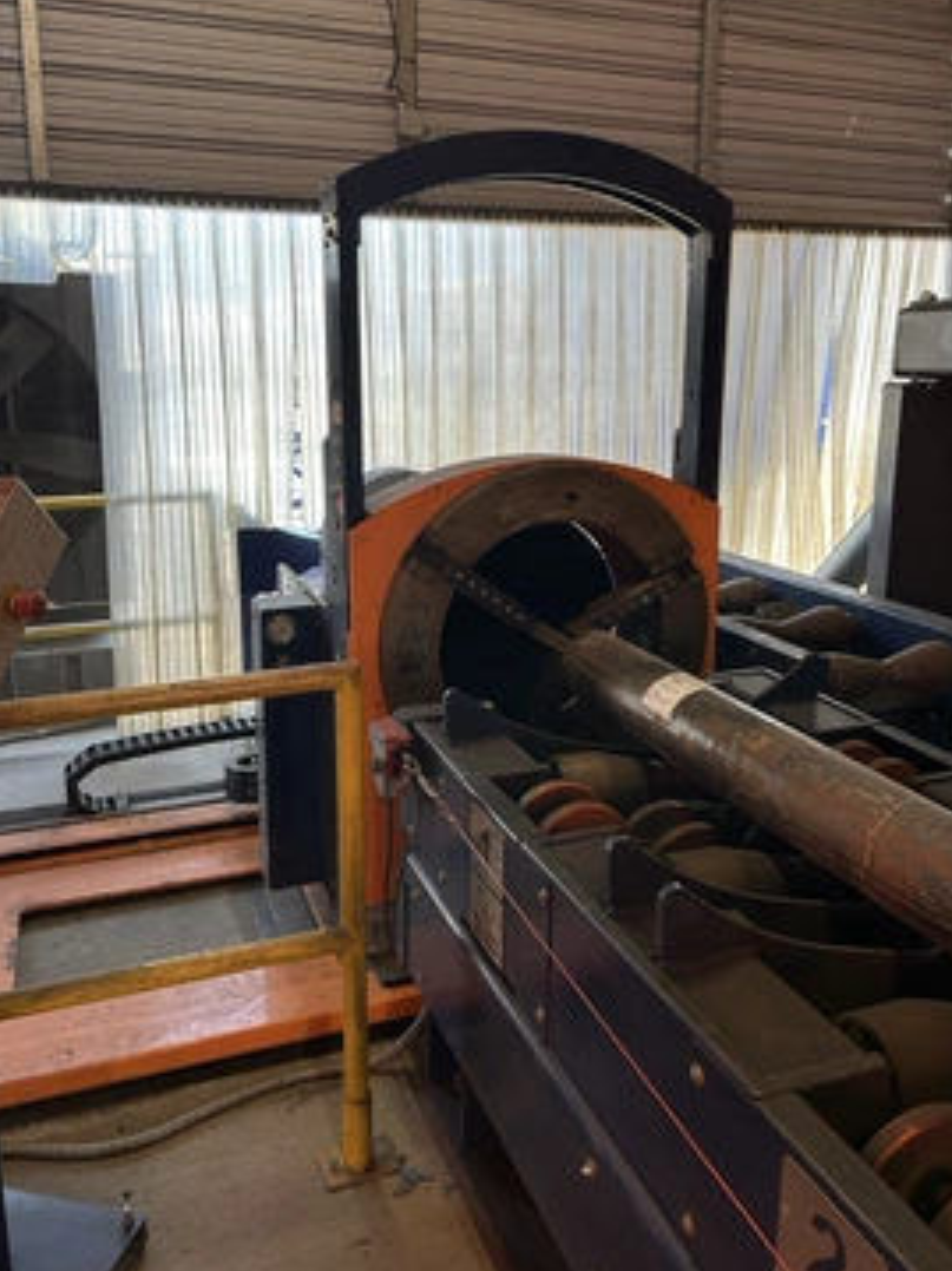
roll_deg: -0.1
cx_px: 471
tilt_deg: -10.1
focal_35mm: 29
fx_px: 1064
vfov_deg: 61.5
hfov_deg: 48.2
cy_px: 570
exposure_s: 1/131
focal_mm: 5.7
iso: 32
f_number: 1.5
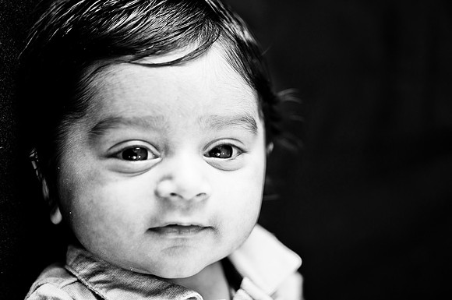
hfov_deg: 37.9
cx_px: 226
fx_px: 658
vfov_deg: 25.7
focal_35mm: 52
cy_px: 150
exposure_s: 1/50
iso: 100
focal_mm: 35
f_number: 1.8
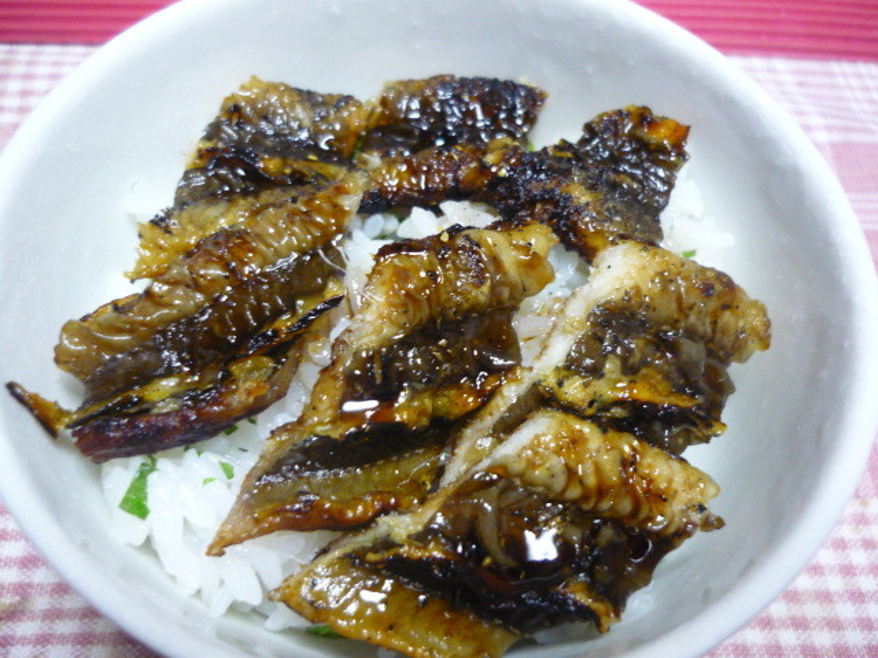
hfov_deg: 55.4
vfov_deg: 42.9
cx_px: 439
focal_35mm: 33
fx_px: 837
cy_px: 329
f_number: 2.8
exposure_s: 1/30
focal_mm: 5.5
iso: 400
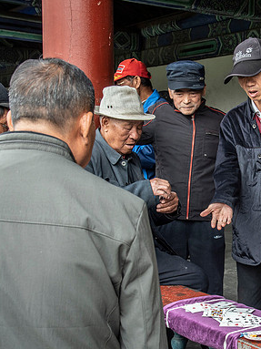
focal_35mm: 63
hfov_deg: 22.5
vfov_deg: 30.6
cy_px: 217
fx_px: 634
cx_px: 252
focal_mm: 35
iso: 200
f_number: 7.1
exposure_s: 1/160
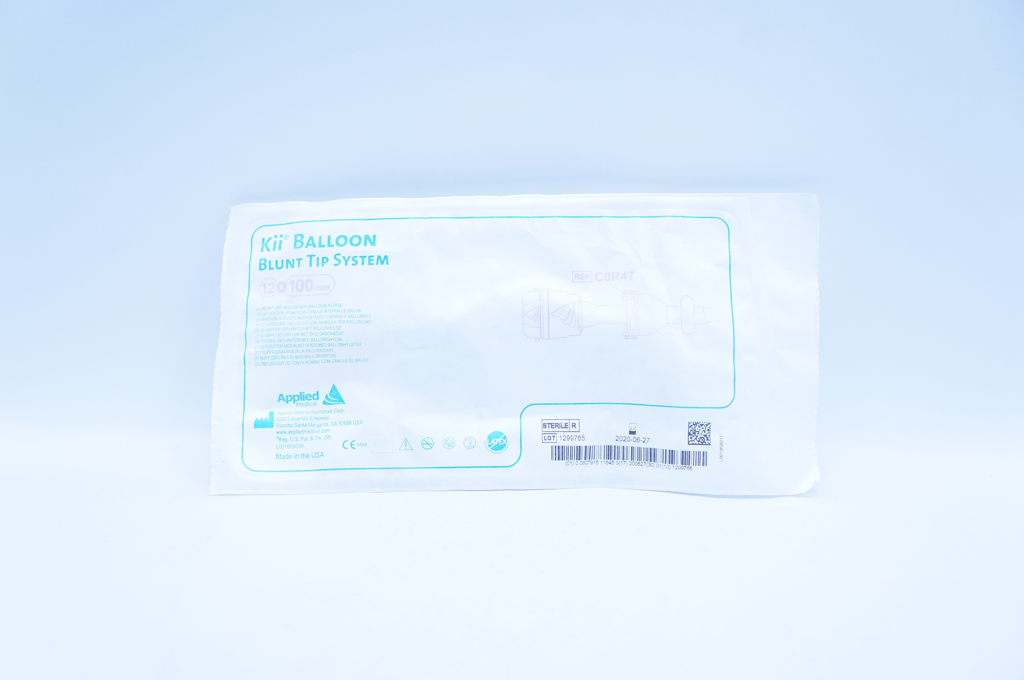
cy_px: 340
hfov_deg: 43.6
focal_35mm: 45
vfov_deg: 29.8
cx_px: 512
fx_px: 1279
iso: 800
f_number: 4.5
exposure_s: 1/250
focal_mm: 30
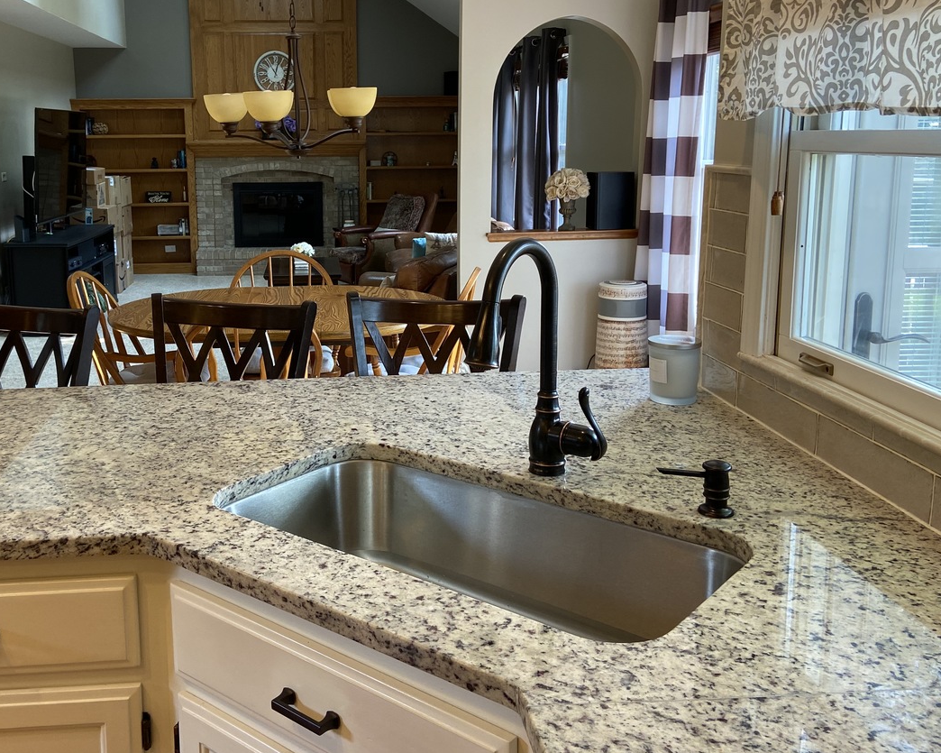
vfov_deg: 42.1
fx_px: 975
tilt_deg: -11.0
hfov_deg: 51.2
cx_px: 370
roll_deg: -0.1
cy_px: 312
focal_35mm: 35
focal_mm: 4.25
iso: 64
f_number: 1.8
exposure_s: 1/60
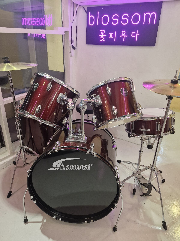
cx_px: 90
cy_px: 120
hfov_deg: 58.9
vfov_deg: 73.9
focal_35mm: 23
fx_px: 159
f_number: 1.8
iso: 320
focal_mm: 5.54
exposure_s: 1/120
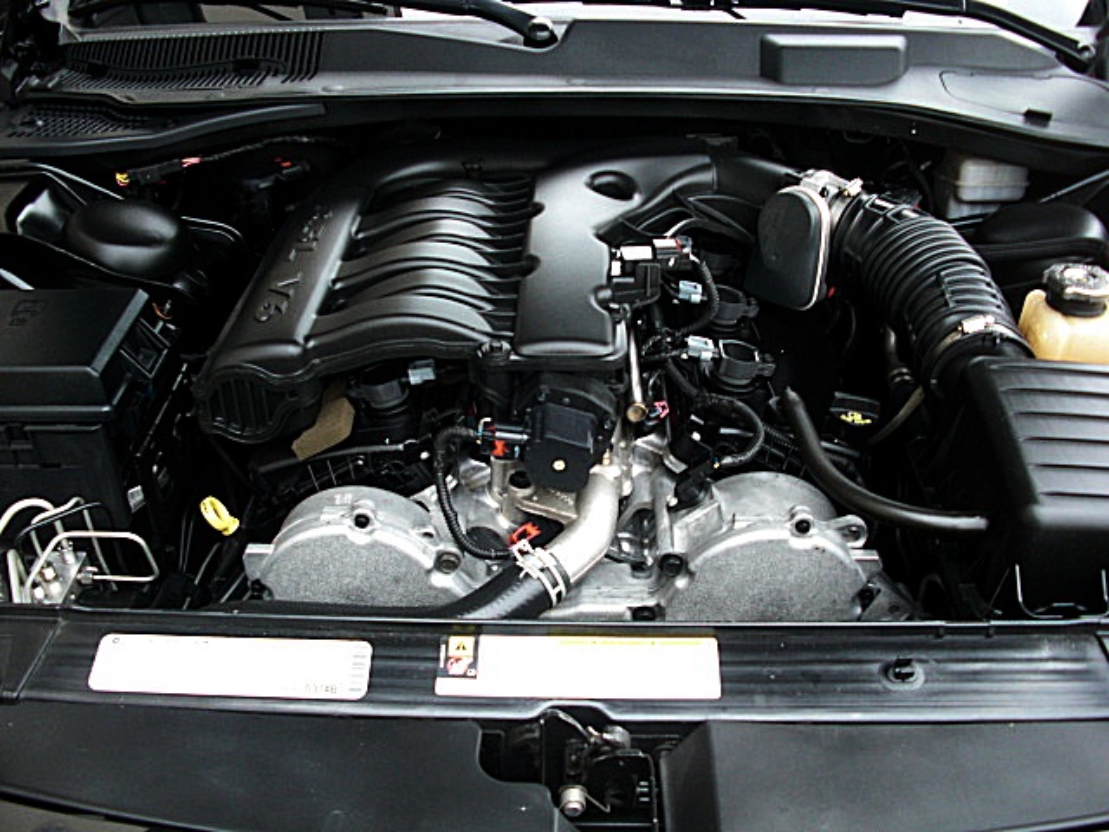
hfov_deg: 51.4
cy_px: 416
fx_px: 1153
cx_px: 554
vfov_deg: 39.7
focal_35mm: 36
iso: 200
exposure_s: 1/80
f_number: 2.8
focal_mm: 6.3
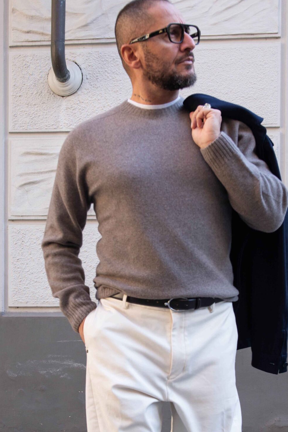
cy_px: 309
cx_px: 156
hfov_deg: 24.2
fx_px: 671
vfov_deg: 35.0
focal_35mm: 56
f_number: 5.6
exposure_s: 1/200
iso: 500
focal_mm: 32
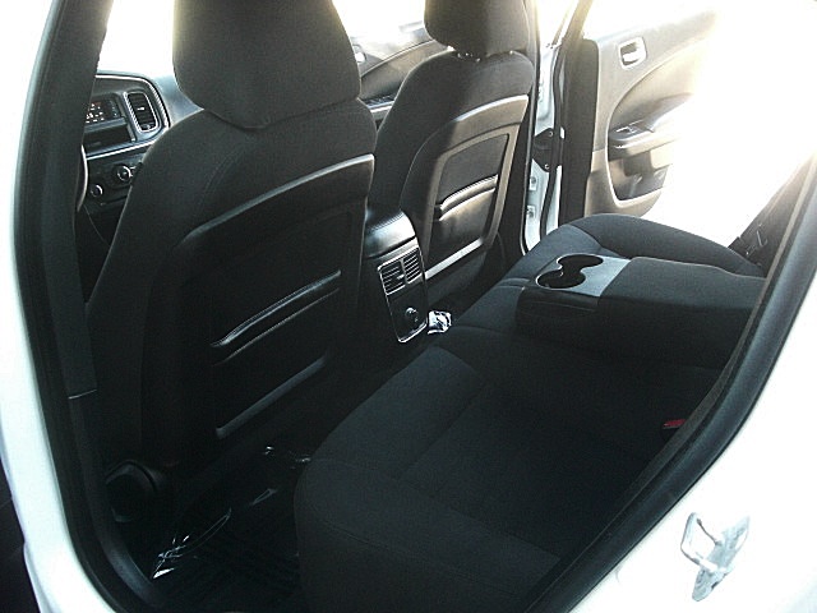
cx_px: 408
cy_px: 306
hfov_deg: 51.4
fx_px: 850
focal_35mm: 36
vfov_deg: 39.7
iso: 400
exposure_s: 1/125
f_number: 2.8
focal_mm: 6.3
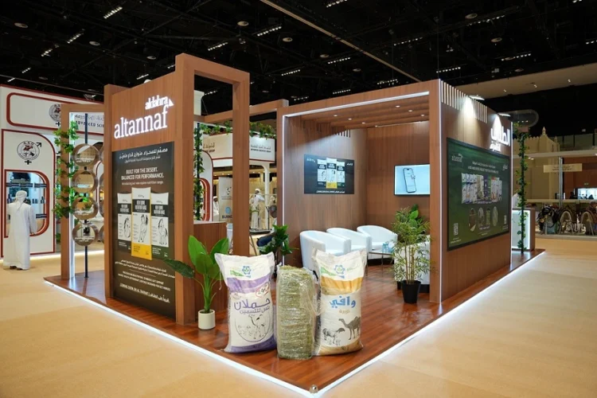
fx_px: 398
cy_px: 199
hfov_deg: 73.7
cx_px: 298
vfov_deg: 53.1
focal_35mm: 24
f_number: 2.8
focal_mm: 24
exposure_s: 1/100
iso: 400
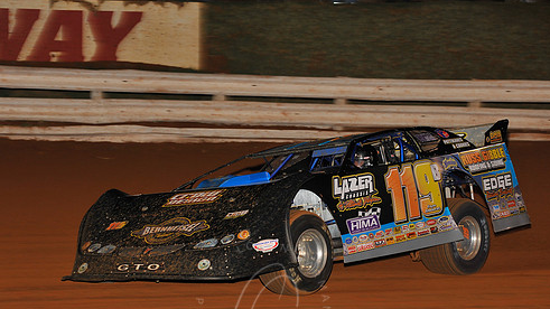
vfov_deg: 7.3
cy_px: 205
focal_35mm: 167
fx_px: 2435
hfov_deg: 12.9
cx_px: 262
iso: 500
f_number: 5.6
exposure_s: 1/250
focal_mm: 135
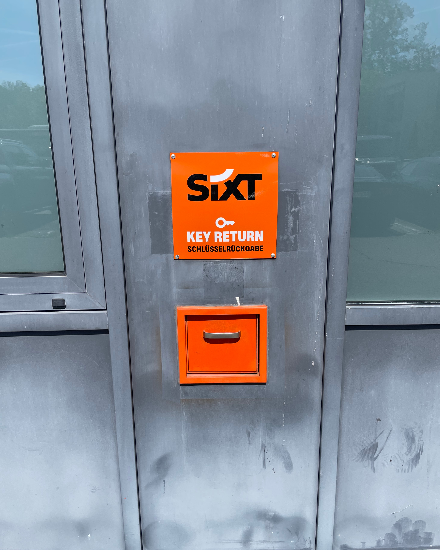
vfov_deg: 62.2
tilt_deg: -13.6
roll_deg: +1.6
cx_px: 223
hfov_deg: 51.5
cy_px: 274
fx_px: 456
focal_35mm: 28
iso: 32
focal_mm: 4.2
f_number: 1.6
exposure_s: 1/3731
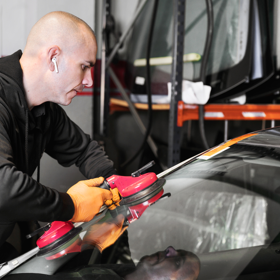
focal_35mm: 65
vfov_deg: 26.5
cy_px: 141
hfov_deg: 26.2
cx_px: 76
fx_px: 595
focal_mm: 50
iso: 640
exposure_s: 1/200
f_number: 3.2
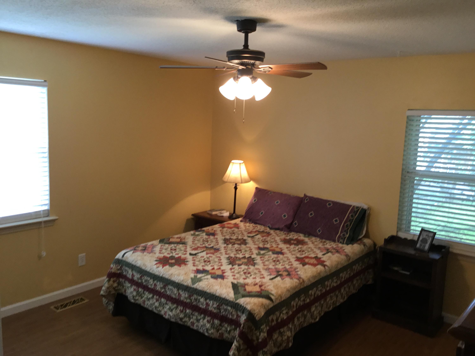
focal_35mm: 31
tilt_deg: -7.3
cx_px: 238
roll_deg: -2.0
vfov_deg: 45.4
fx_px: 425
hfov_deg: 58.4
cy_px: 178
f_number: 2.4
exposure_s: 1/30
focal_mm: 3.3
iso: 80
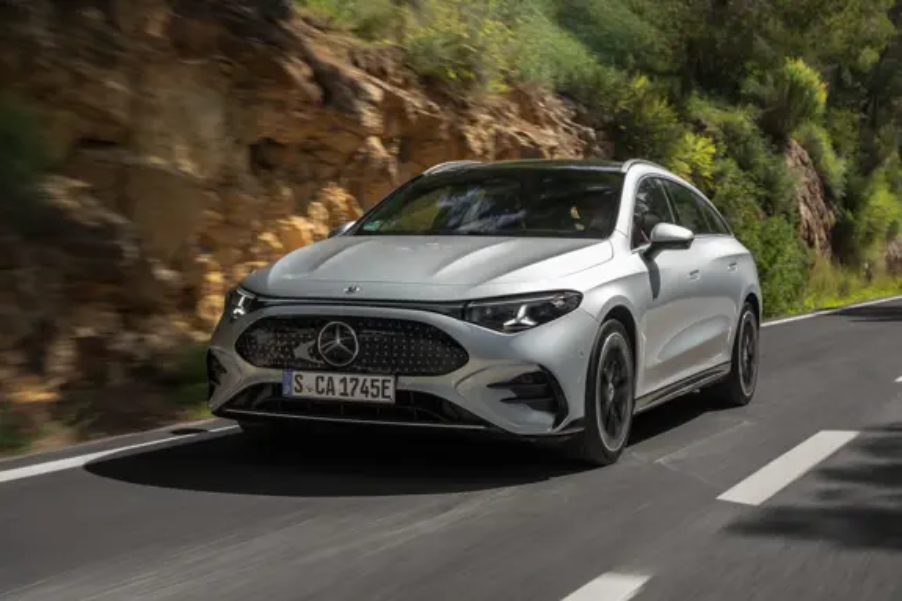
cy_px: 300
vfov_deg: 24.2
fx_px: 1400
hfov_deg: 35.7
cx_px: 451
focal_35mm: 56
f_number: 6.3
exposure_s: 1/60
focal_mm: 55.9
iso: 100
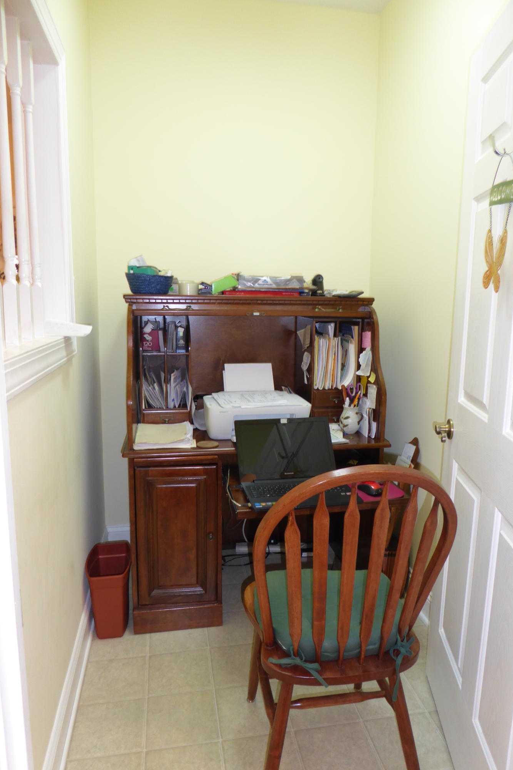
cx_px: 270
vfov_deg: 71.5
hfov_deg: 51.3
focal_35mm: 25
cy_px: 385
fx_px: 534
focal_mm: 4.3
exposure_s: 1/4
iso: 125
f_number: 3.3
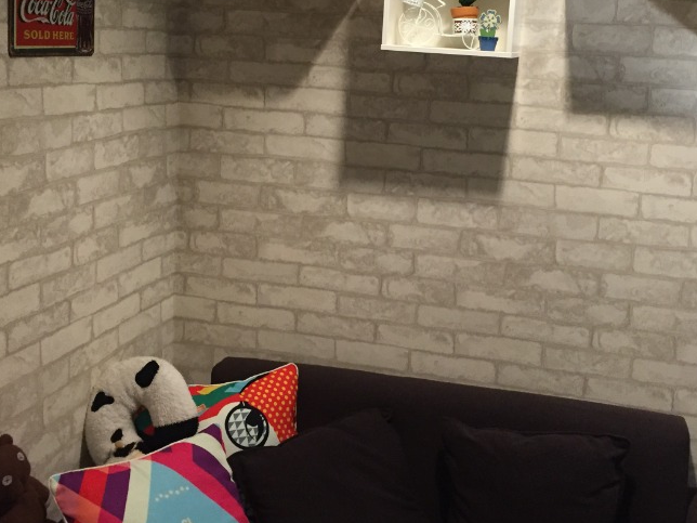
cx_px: 378
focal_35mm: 45
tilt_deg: -6.9
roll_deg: -2.4
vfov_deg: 31.7
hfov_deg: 42.0
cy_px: 143
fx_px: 906
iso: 250
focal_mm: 4.15
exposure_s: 1/33
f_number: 2.2
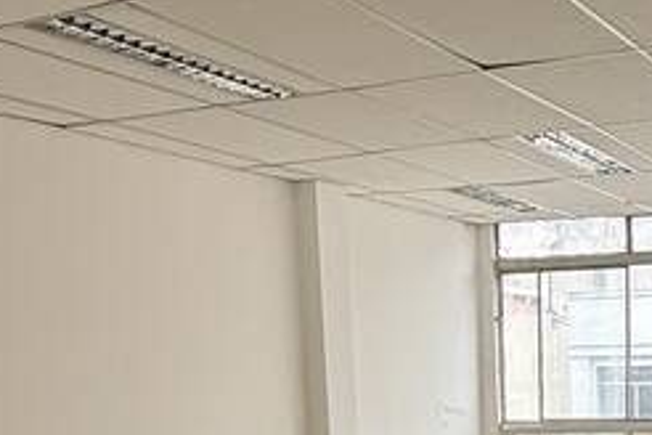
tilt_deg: -11.1
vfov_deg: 19.1
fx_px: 1159
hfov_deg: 30.6
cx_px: 525
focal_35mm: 64
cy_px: 618
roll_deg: +1.9
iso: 50
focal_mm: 2.22
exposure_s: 1/120
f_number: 2.2
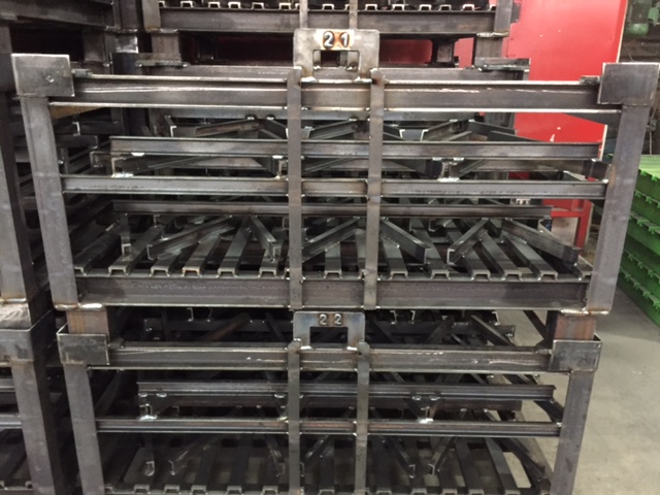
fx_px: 553
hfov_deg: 61.7
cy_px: 248
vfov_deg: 48.2
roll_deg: -1.4
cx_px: 330
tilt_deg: -18.6
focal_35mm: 29
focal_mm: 4.15
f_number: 2.2
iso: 500
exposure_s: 1/17
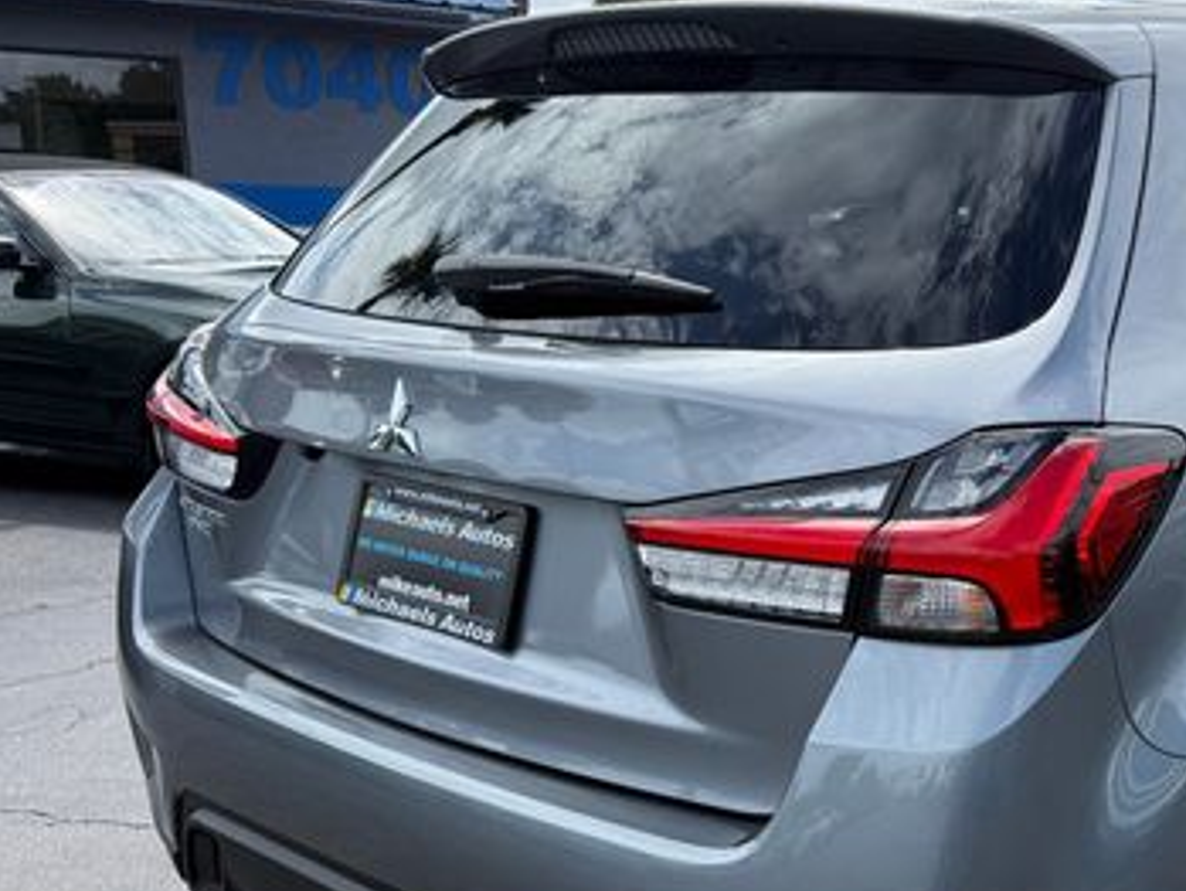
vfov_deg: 32.5
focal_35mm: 44
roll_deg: +0.6
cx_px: 1026
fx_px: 1508
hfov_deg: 40.3
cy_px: 616
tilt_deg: -11.8
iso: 100
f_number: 1.78
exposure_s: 1/3145
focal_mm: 6.76
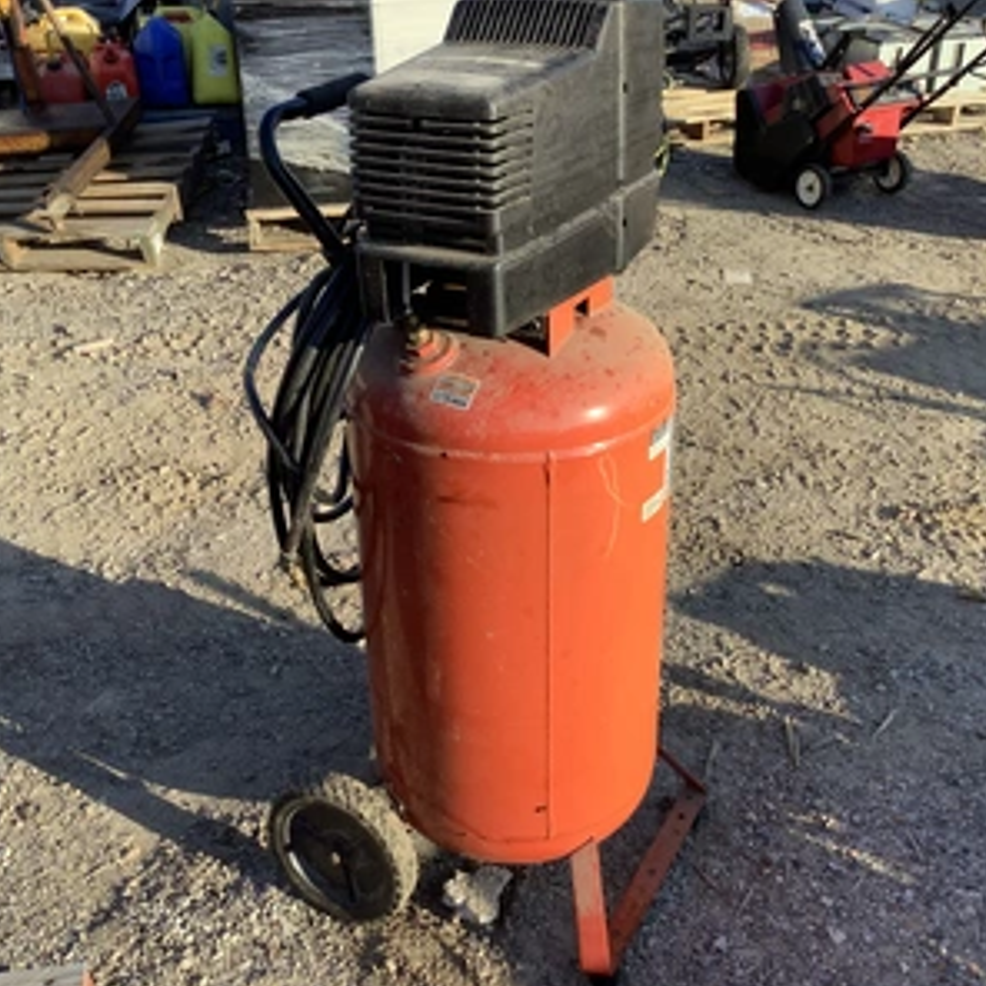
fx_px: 1192
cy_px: 496
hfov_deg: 44.9
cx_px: 493
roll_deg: -3.8
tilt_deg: -28.2
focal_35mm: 37
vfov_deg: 44.9
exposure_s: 1/429
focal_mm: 3.3
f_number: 2.4
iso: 25
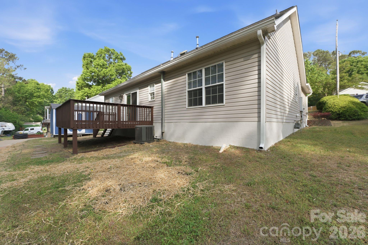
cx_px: 184
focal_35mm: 14
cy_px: 122
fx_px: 143
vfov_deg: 81.2
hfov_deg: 104.3
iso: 200
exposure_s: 1/160
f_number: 9
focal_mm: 14
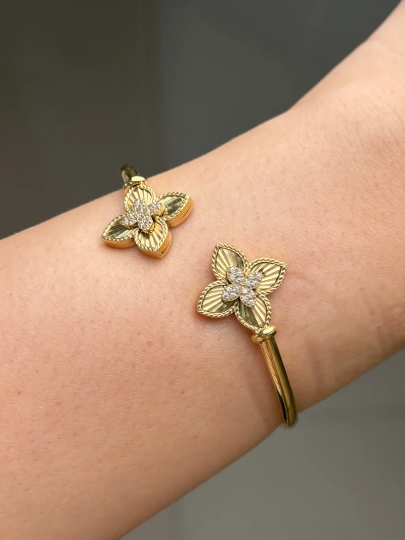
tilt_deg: -79.0
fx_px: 749
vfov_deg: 39.7
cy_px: 270
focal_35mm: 48
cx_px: 202
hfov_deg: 30.3
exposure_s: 1/652
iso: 80
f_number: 1.78
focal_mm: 6.76
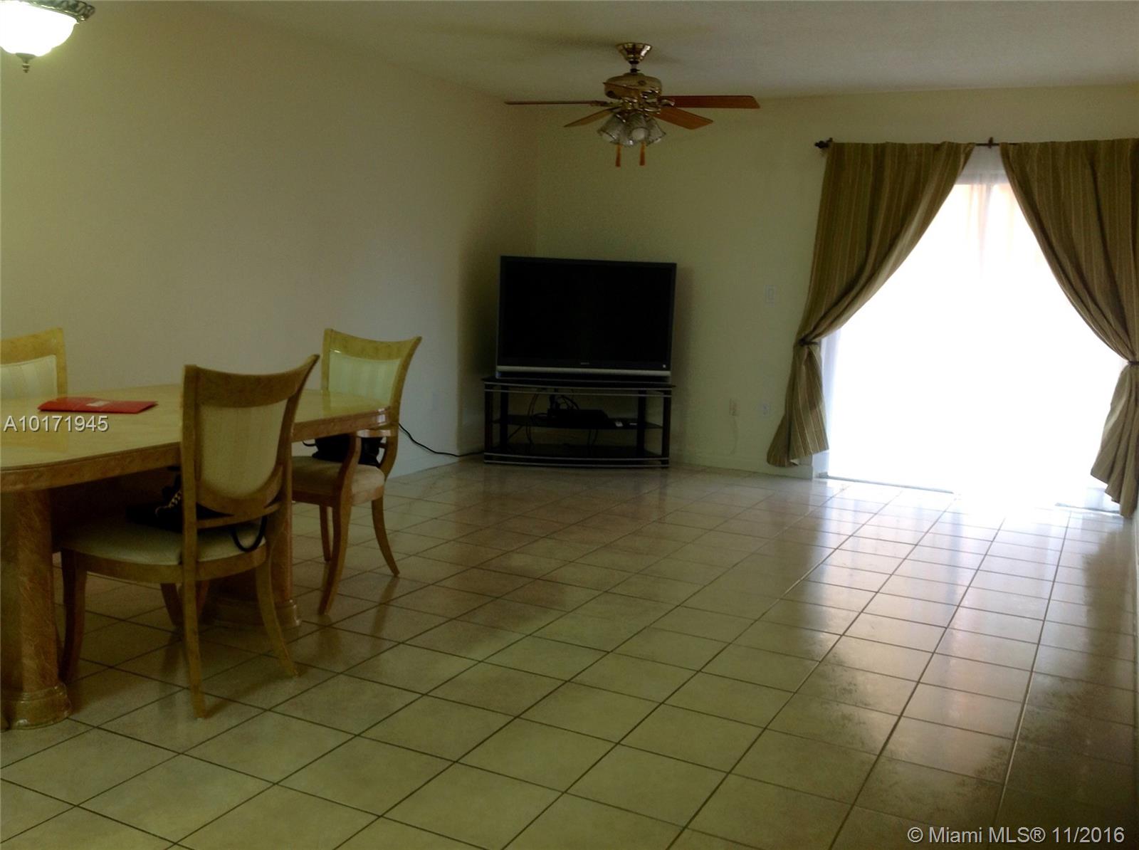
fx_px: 1150
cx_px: 570
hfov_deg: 52.7
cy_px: 425
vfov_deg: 40.6
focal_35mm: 35
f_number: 2.4
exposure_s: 1/20
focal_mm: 4.28
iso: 50
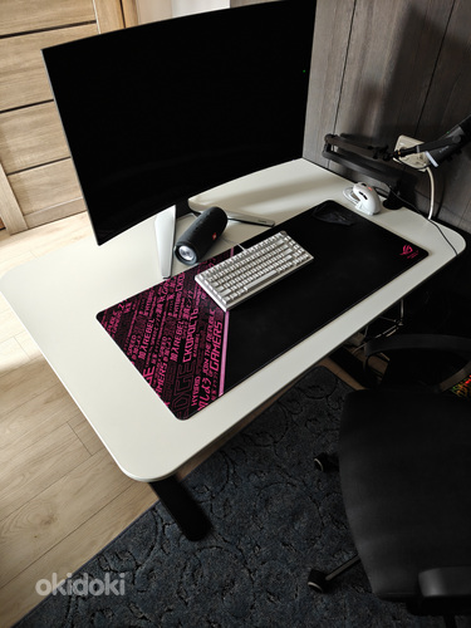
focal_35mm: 23
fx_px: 417
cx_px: 236
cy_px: 314
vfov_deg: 73.9
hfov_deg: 58.9
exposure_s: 1/25
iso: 1600
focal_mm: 6.06
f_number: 1.6
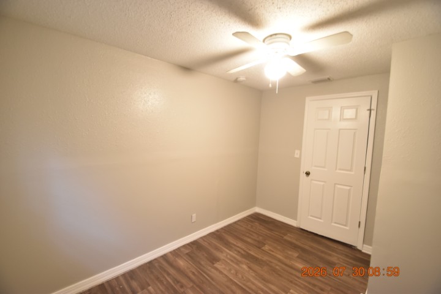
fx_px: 184
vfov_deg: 77.3
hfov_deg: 100.4
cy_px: 147
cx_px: 220
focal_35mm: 15
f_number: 3.5
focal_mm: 10
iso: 800
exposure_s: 1/15
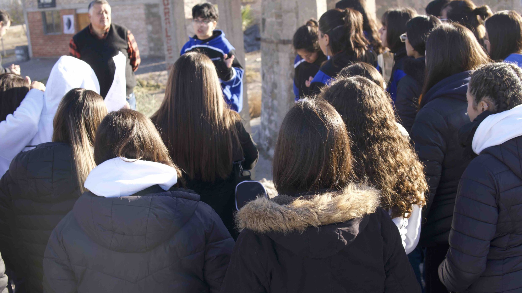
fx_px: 664
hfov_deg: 42.9
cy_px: 140
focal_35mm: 48
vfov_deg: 24.9
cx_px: 263
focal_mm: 30
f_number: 4.5
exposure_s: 1/100
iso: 100
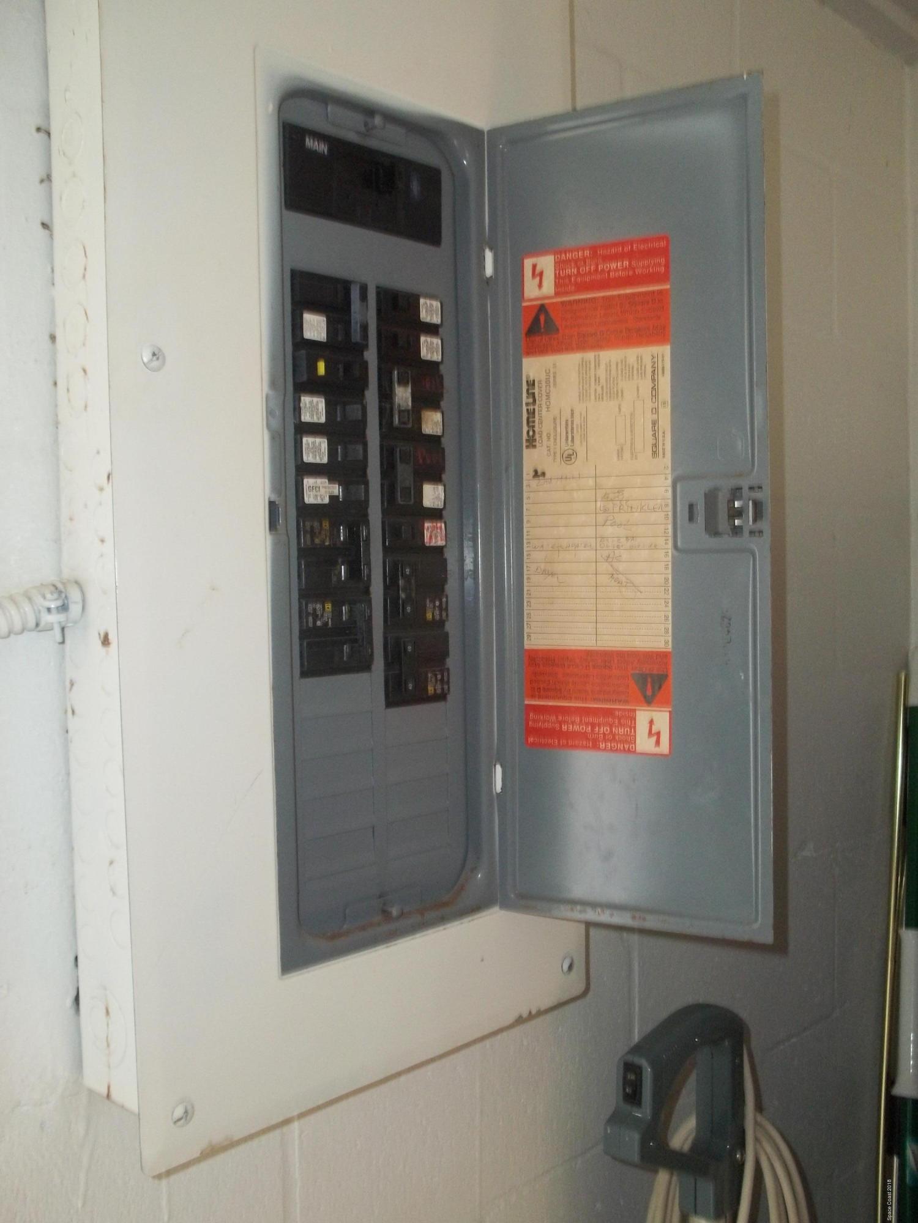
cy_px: 612
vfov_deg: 55.4
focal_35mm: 33
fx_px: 1167
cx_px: 459
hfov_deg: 42.9
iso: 160
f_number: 3.3
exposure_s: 1/30
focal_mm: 5.9
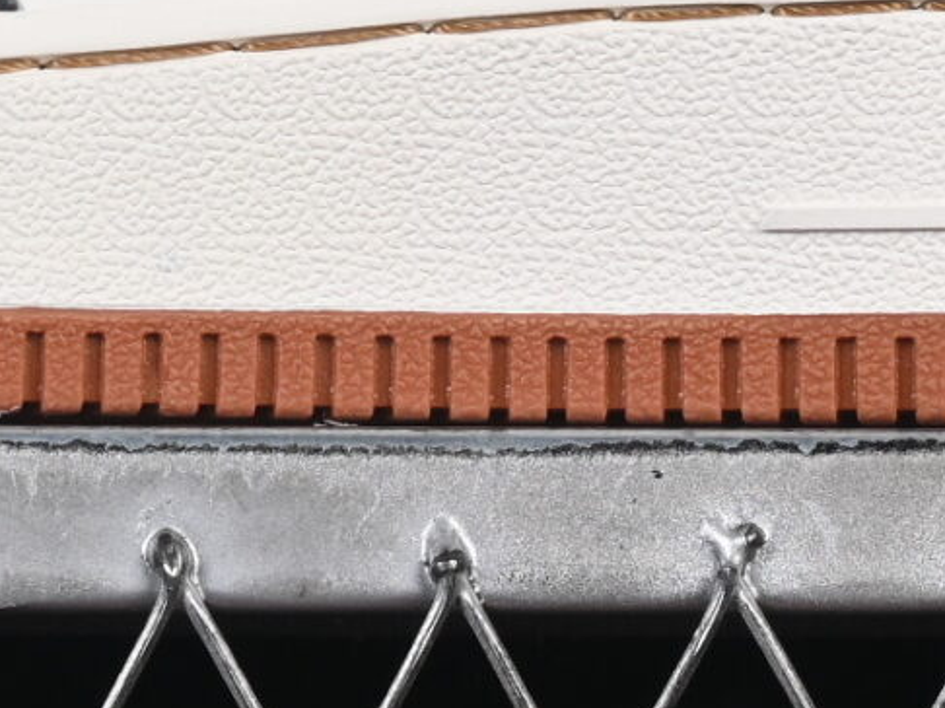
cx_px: 78
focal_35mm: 380
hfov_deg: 5.2
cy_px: -608
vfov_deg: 3.9
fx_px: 10369
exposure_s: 1/80
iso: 160
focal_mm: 50
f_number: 8
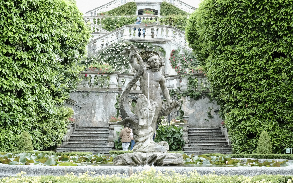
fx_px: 439
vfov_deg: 23.5
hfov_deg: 36.9
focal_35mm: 55
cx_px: 147
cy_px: 88
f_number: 16
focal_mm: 35
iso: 2500
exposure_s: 1/30
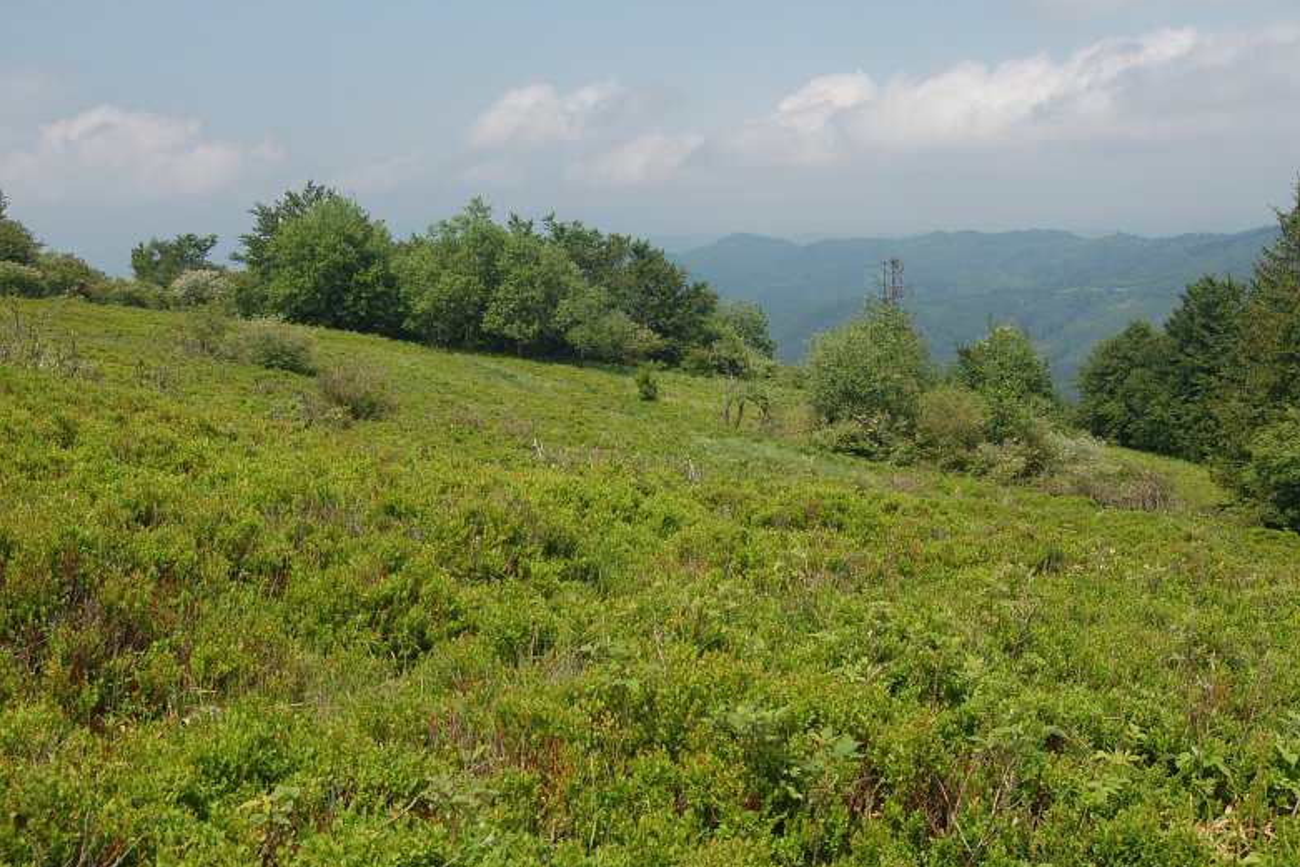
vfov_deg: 31.2
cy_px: 436
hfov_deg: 45.4
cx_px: 638
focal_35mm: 43
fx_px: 1553
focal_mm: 28
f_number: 13
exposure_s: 1/100
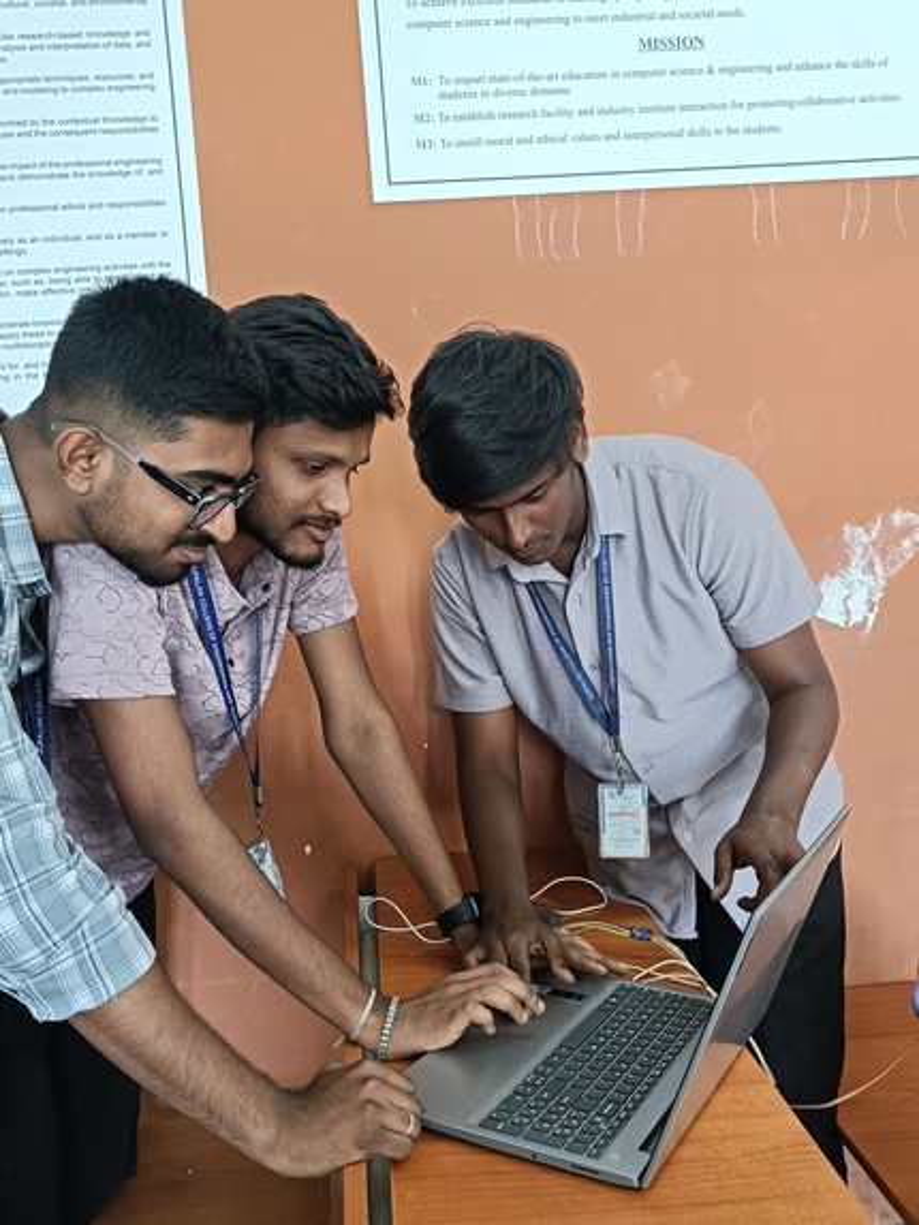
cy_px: 612
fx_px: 1168
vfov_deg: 55.3
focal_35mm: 33
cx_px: 460
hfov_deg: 43.0
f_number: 1.7
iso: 1341
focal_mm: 4.7
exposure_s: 1/50
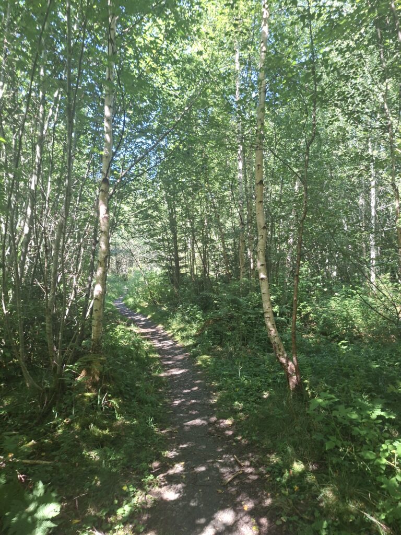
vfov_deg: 73.9
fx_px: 355
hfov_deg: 58.9
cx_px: 200
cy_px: 268
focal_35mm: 23
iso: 80
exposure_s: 1/100
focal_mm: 5.54
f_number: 1.8
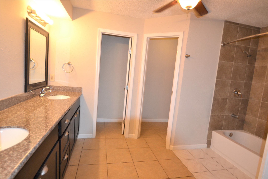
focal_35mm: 18
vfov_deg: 67.4
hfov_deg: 90.0
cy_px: 90
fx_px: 134
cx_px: 134
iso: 400
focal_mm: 12
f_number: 4
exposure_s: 1/80
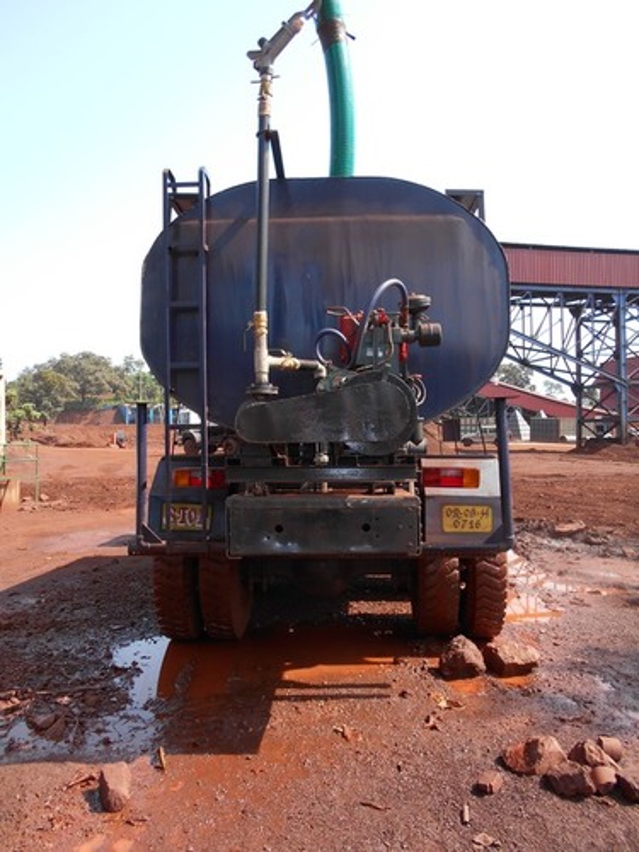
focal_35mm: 26
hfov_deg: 53.1
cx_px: 320
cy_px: 426
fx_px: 640
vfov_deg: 67.3
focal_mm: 4.6
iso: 80
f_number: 3.2
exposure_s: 1/320
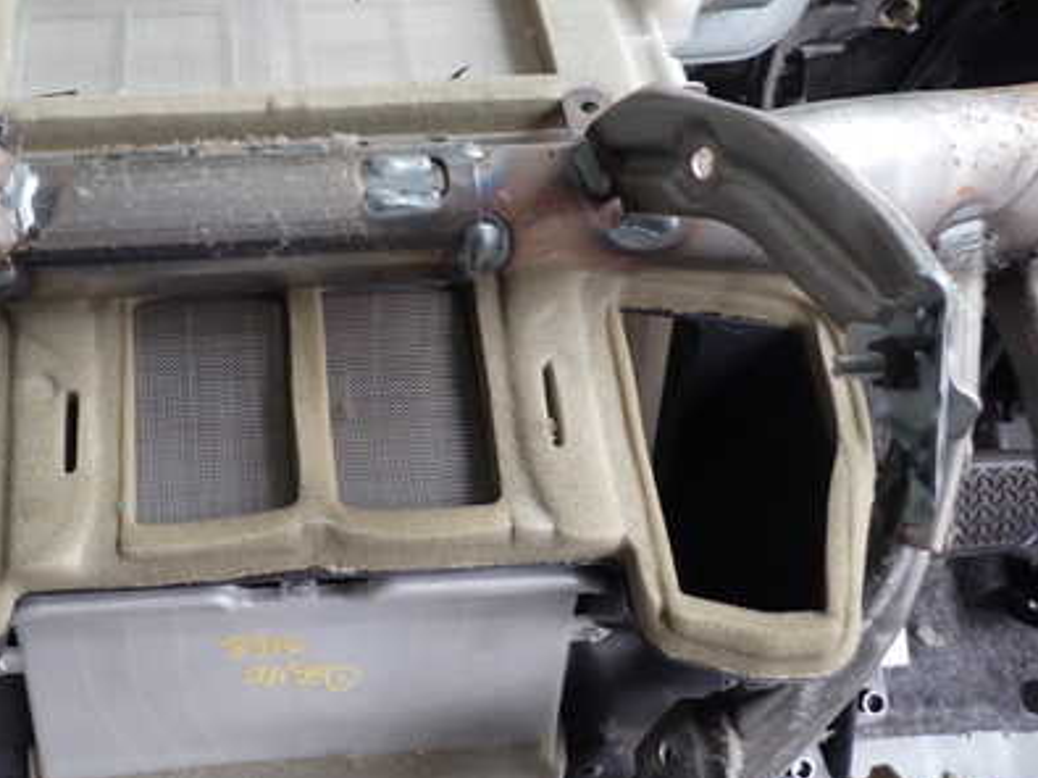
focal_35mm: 38
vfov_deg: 37.6
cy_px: 315
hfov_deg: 47.4
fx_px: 1139
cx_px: 273
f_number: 2
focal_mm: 4.5
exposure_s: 1/60
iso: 100
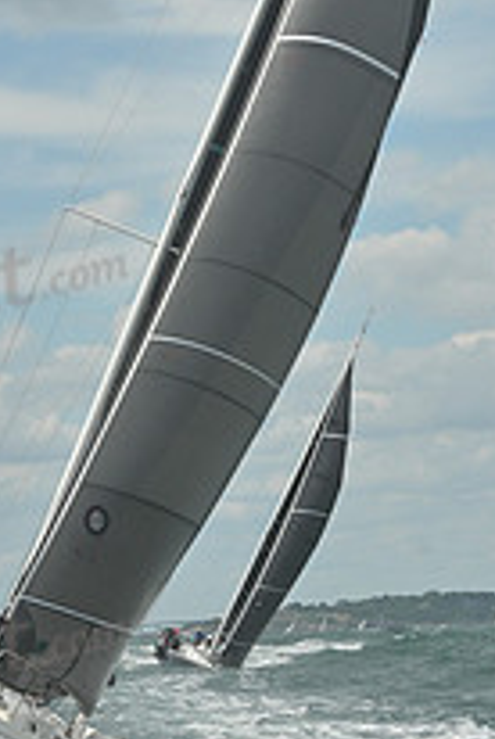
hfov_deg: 7.0
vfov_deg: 10.4
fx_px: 4049
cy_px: 83
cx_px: 314
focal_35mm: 197
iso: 320
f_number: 11
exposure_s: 1/1250
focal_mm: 70
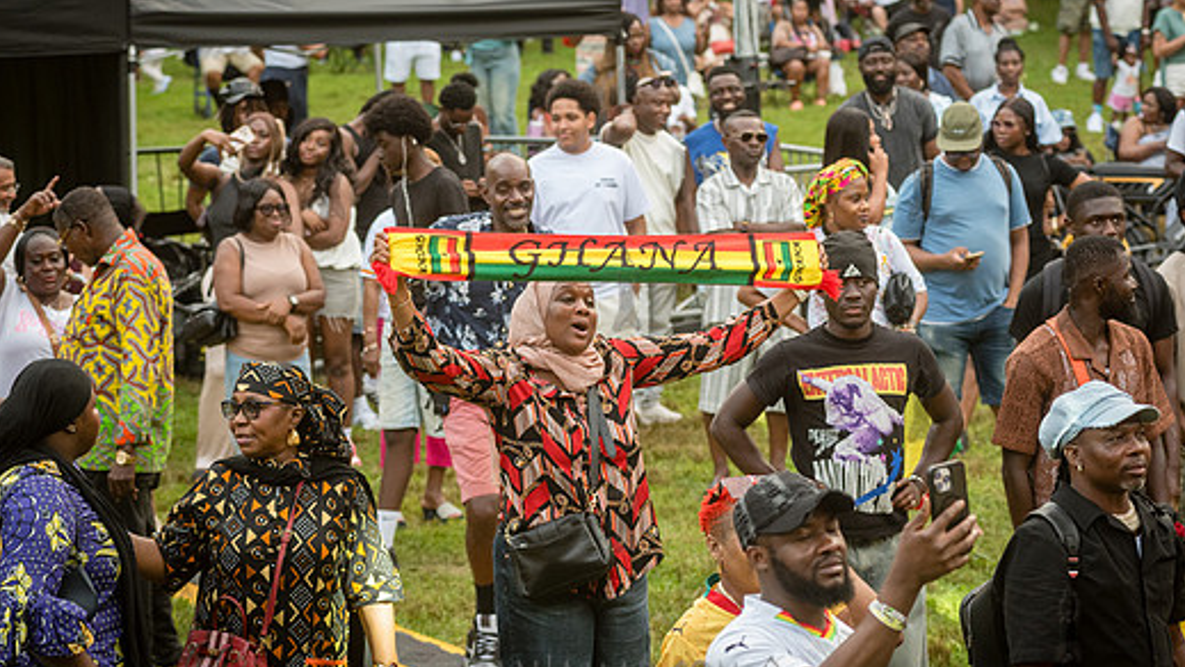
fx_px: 3865
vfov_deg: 9.9
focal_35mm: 123
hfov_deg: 17.4
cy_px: 291
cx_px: 626
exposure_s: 1/320
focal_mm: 105
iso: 1600
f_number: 4.5
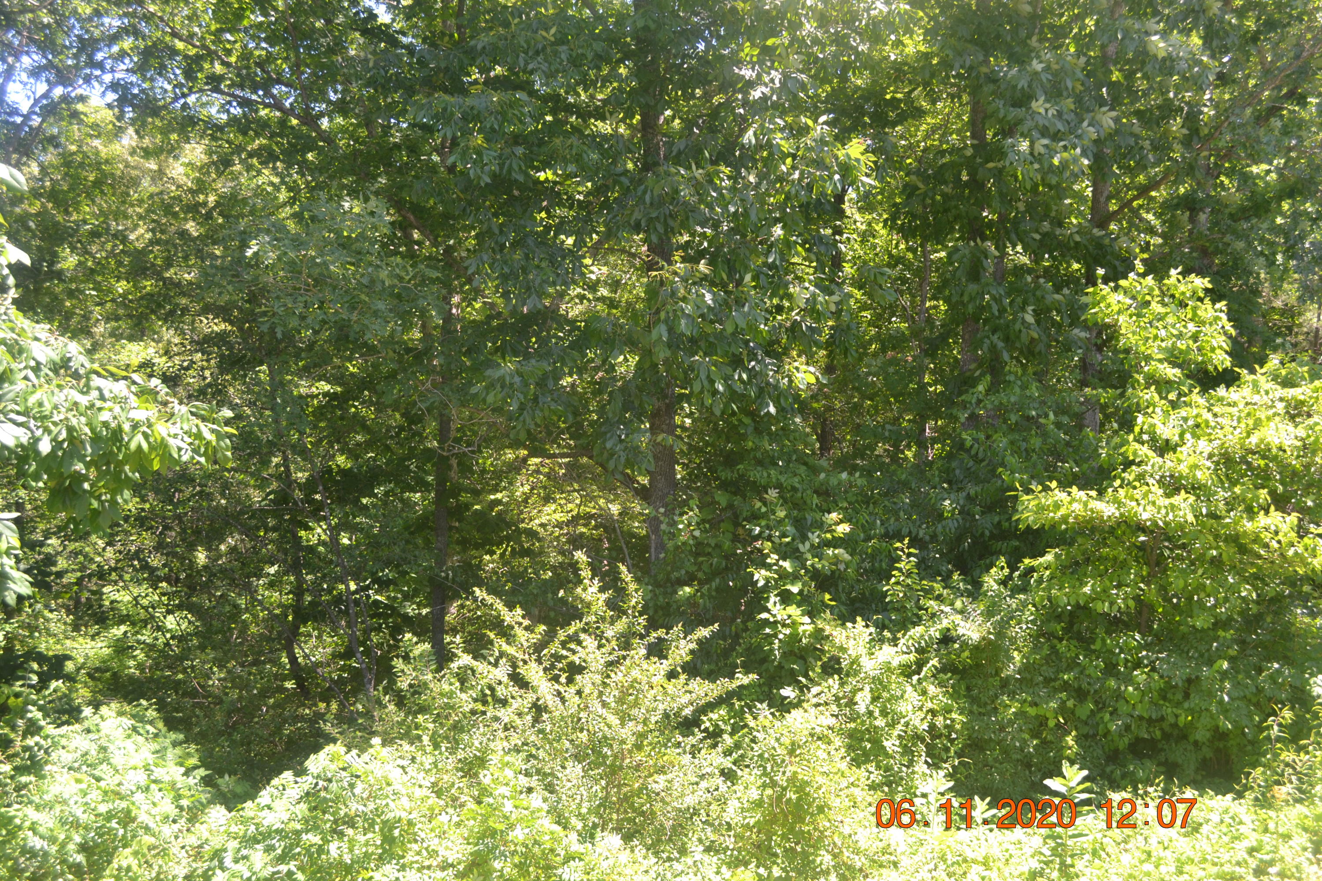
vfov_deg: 36.9
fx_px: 1322
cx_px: 661
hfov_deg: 53.1
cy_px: 440
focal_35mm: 36
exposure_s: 1/125
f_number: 5.6
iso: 250
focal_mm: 24
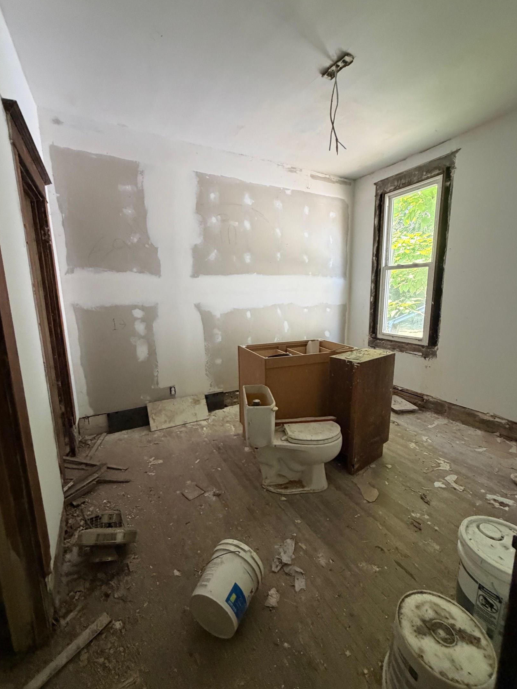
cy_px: 351
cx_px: 259
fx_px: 299
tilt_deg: -11.9
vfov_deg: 98.2
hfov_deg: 81.8
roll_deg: -1.3
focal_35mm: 15
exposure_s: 1/60
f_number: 2.2
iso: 400
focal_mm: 2.22
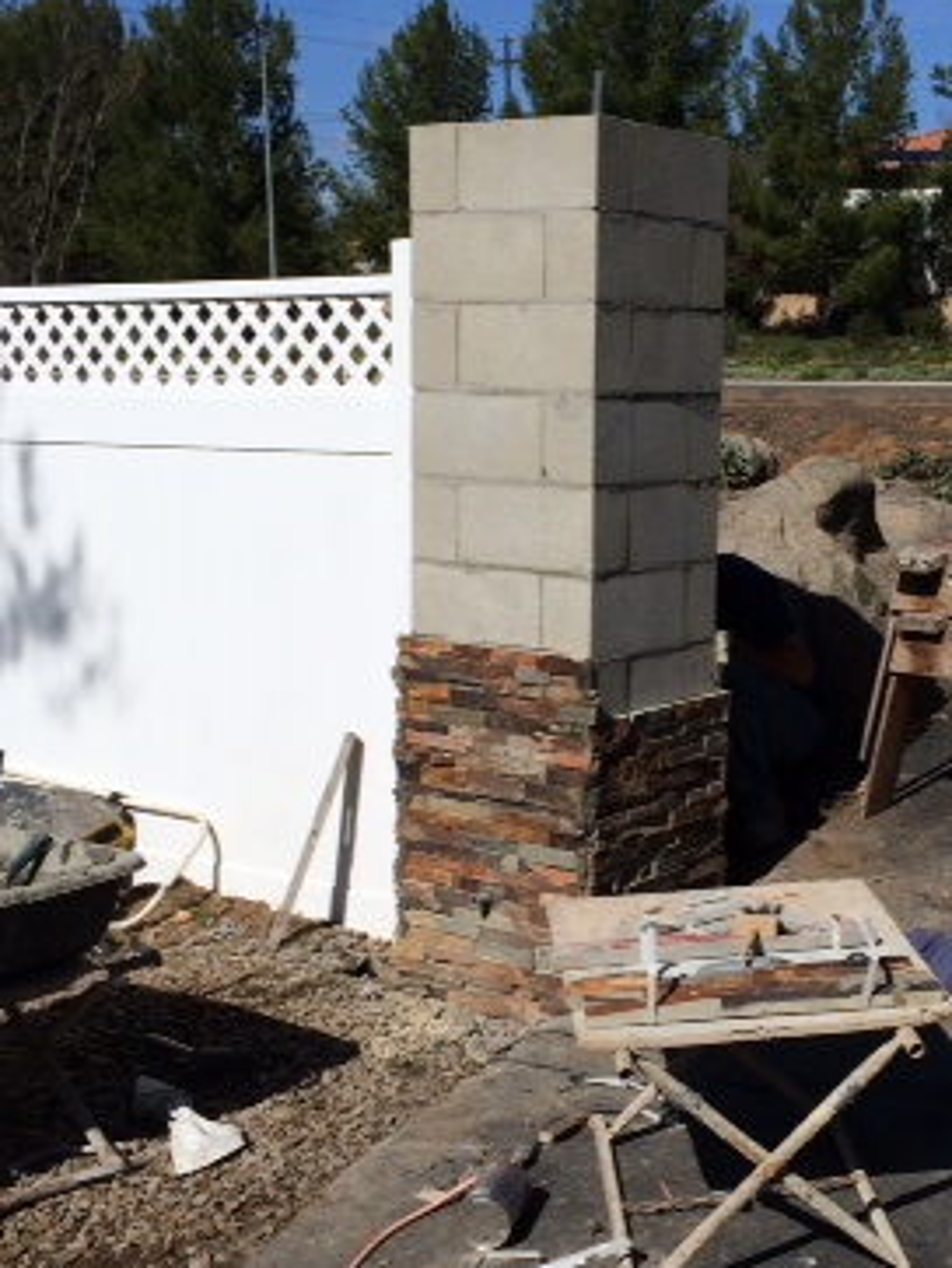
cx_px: 672
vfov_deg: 36.1
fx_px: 1941
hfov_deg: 27.3
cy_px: 718
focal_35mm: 53
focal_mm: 4.12
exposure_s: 1/5882
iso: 40
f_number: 2.2
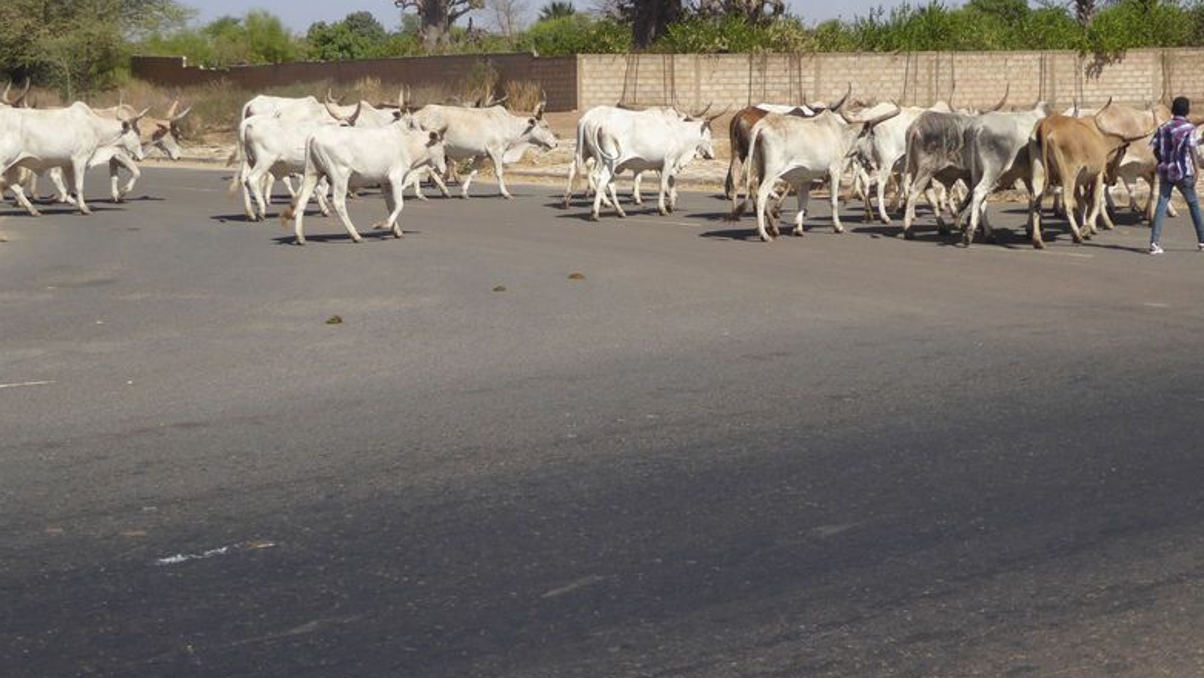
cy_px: 234
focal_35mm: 68
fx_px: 2171
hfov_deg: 31.0
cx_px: 590
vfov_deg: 17.7
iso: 80
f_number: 4.3
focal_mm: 10.9
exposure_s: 1/640
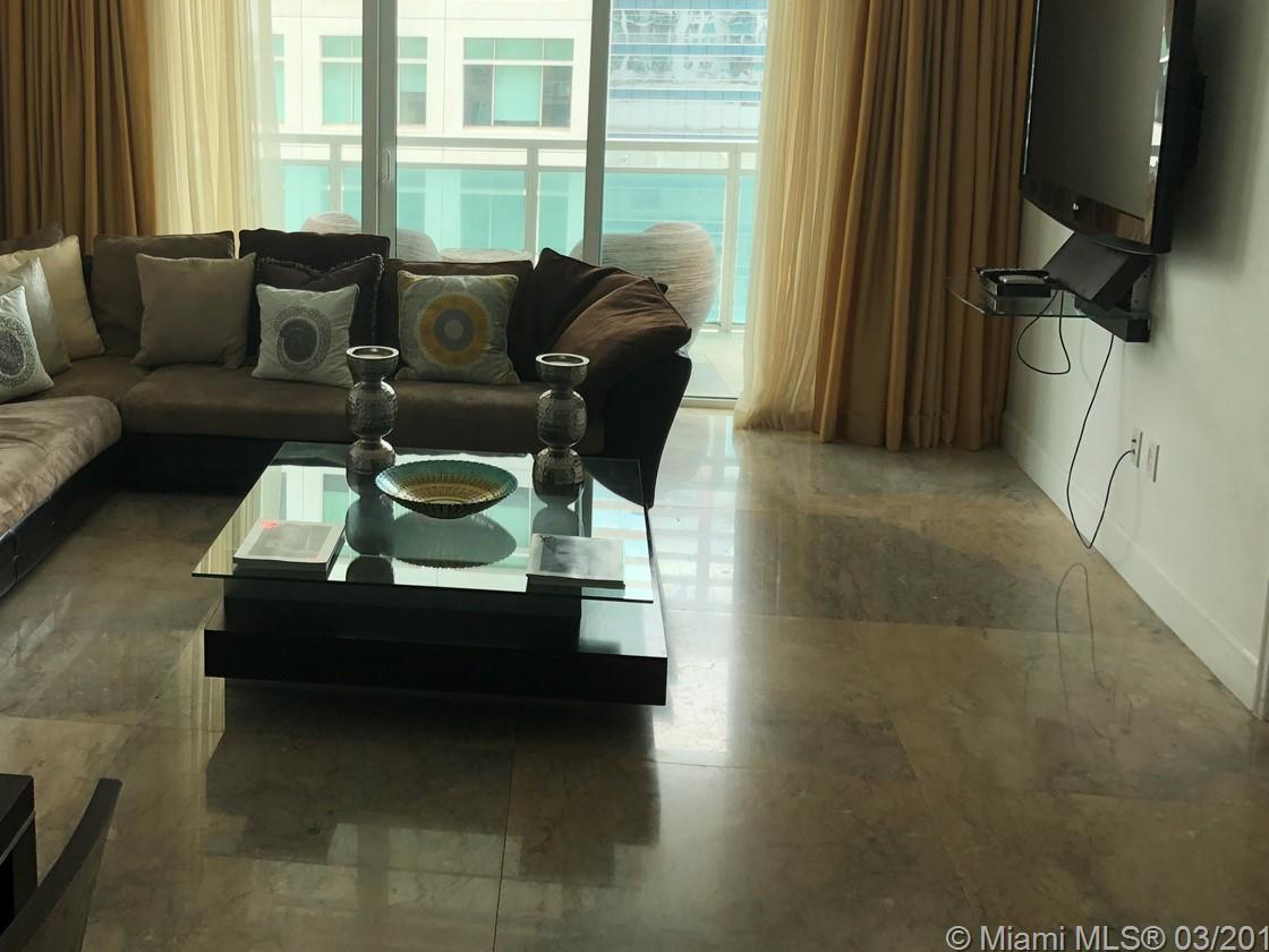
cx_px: 408
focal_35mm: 40
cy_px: 282
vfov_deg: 35.4
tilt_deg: -9.7
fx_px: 1466
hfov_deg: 46.0
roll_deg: -0.2
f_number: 1.8
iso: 50
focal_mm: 4
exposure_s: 1/120
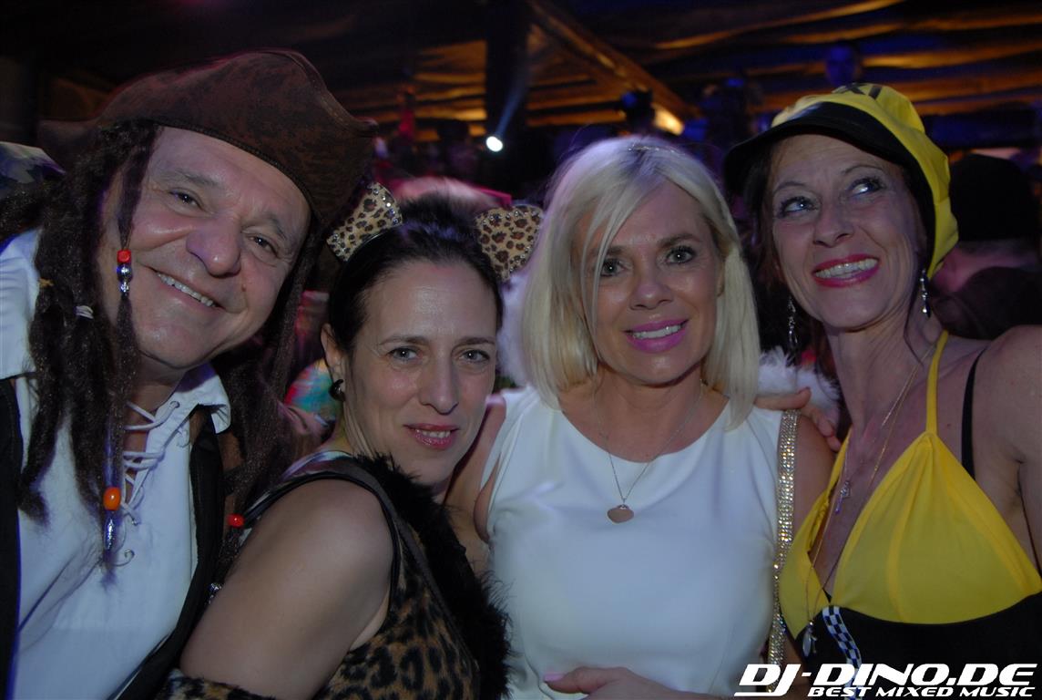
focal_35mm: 36
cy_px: 350
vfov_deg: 37.0
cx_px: 521
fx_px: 1044
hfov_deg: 53.0
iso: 400
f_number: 5.6
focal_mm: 24
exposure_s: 1/8
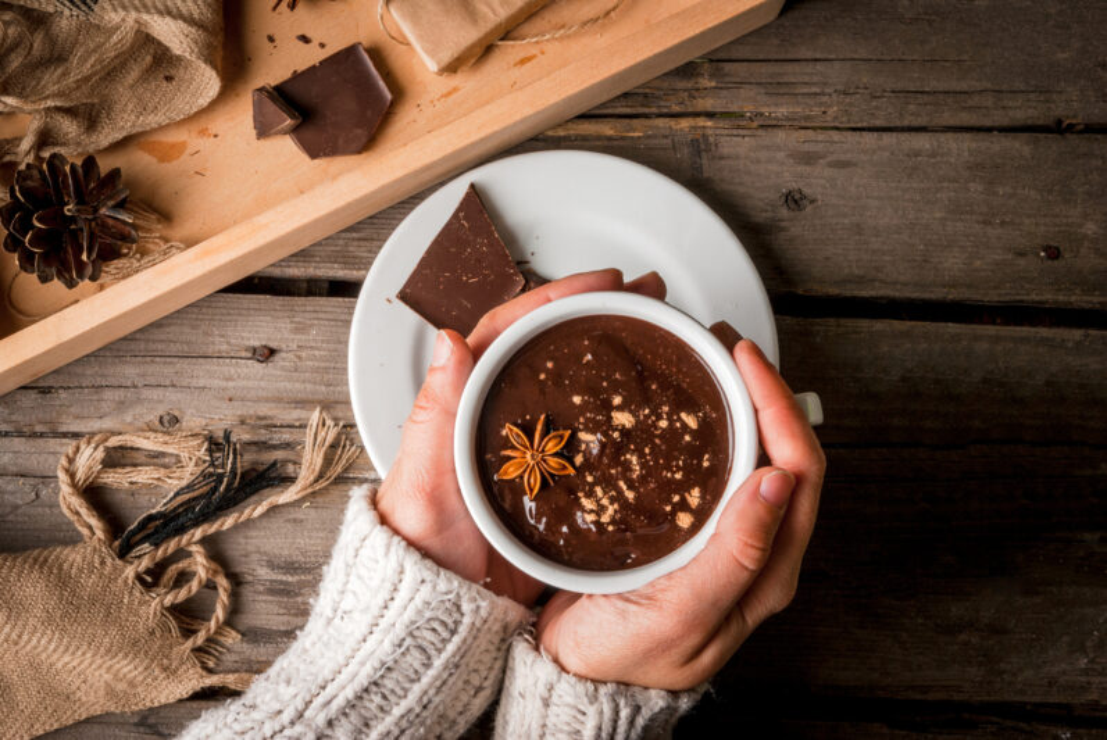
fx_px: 2077
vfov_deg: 20.2
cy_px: 370
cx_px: 554
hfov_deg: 29.8
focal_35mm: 68
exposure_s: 1/60
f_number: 20
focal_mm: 45
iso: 100
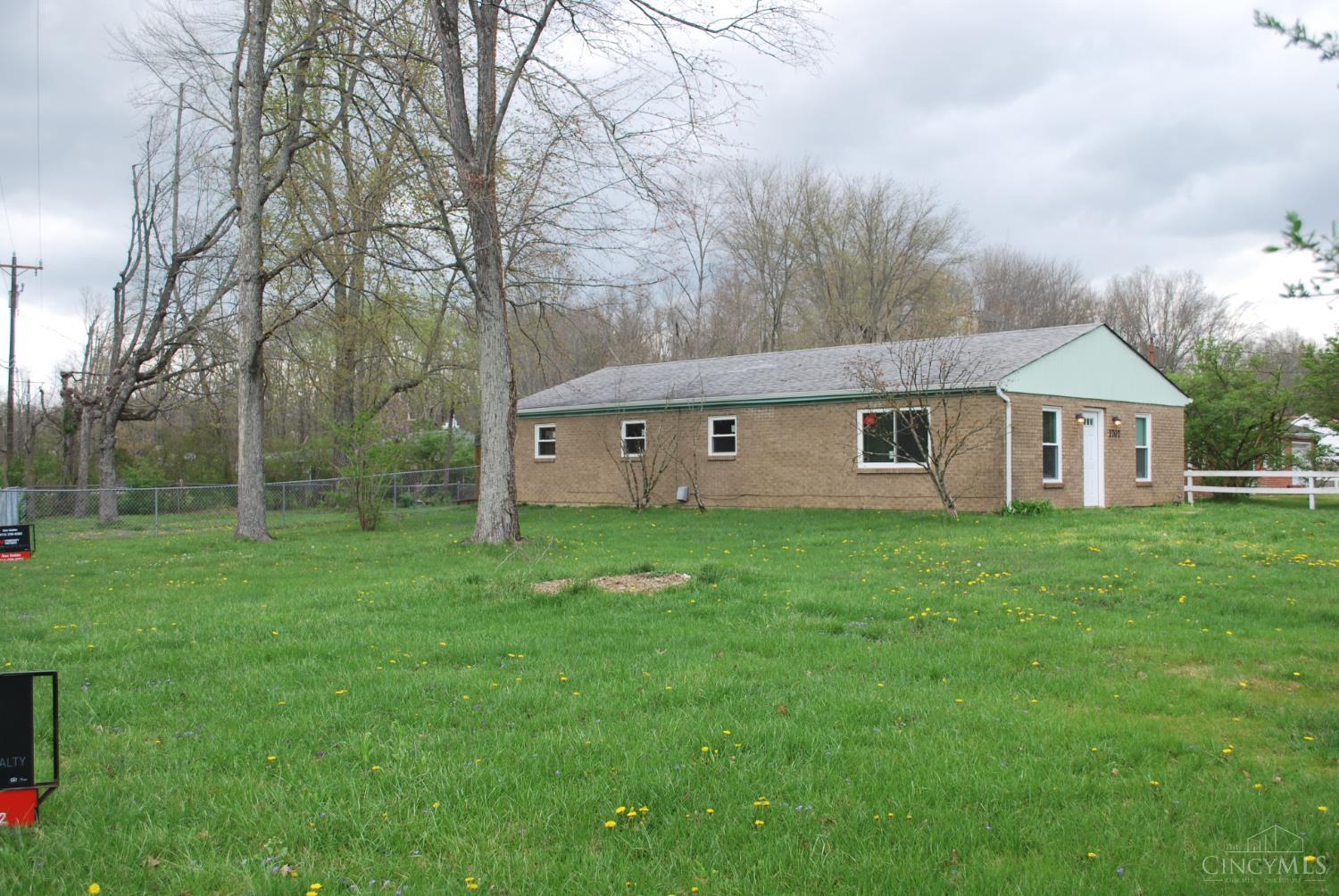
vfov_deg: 40.1
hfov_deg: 57.2
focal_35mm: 33
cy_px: 448
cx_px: 670
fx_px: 1229
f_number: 6.3
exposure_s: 1/160
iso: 100
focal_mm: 22
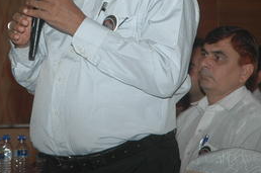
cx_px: 96
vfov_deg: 6.0
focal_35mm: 227
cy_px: -5
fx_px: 1644
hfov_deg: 9.1
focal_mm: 65
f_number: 4.5
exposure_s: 1/60
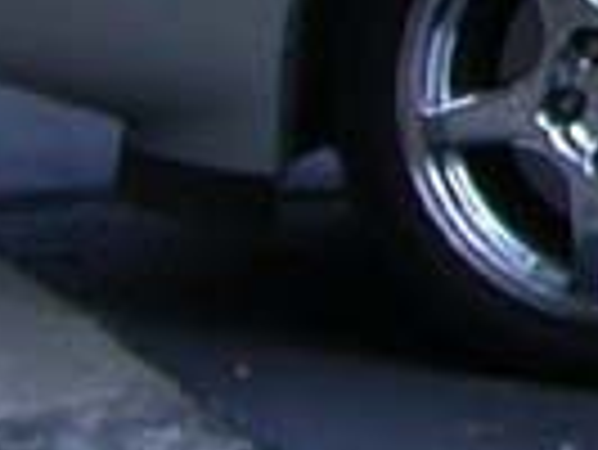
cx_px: 1906
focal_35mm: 292
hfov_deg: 6.2
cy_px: -158
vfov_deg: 5.1
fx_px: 5049
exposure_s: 1/48.5
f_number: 2.6
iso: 100
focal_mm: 7.85
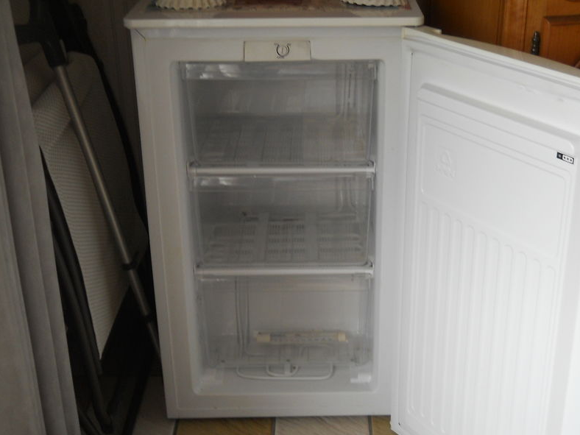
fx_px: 871
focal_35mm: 52
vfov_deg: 28.0
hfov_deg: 36.8
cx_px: 330
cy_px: 241
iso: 125
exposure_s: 1/30
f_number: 3.1
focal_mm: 6.72
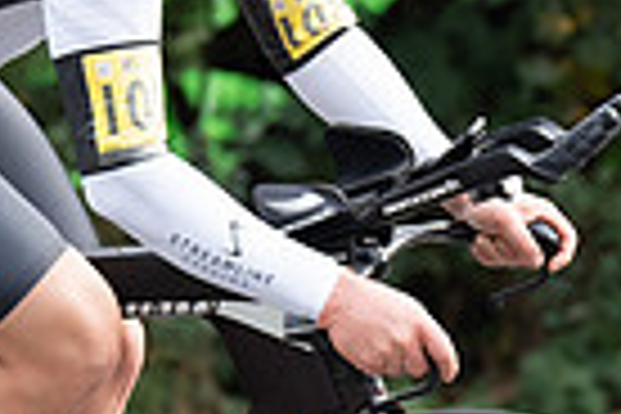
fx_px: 9366
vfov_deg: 2.5
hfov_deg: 3.8
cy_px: 51
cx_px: 174
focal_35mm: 543
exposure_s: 1/1000
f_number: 4
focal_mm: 102
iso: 640
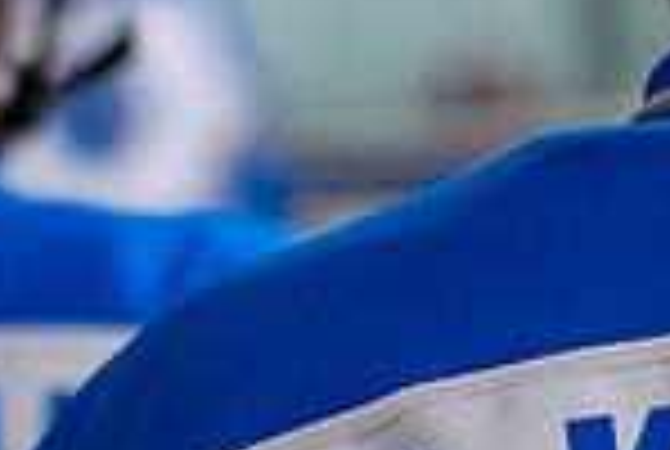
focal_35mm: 408
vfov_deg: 3.4
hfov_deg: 5.0
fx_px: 7608
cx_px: 985
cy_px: 43
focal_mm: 70
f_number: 3.2
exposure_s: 1/800
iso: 2000
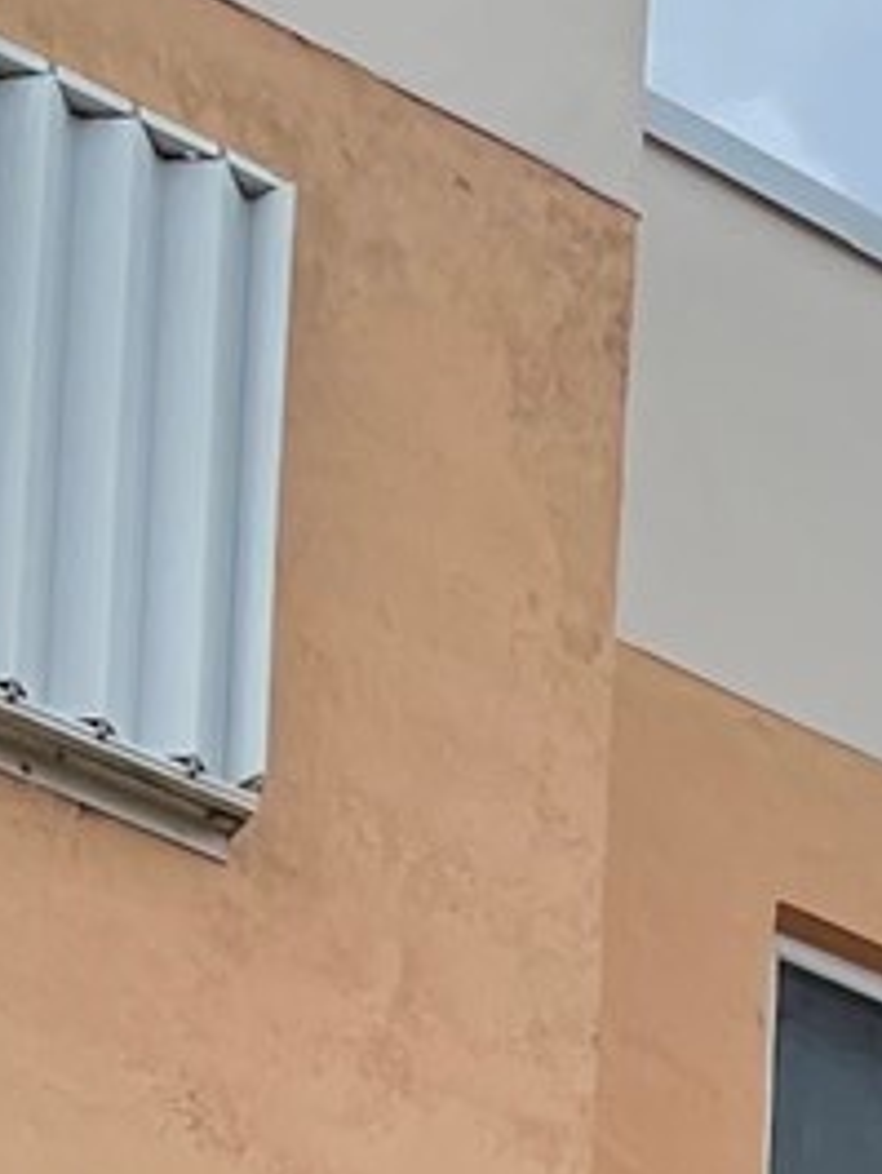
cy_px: 3216
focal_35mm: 157
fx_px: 5329
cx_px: 2460
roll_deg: -1.4
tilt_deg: +8.6
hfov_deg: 8.3
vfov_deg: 10.1
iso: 32
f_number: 1.6
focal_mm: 4.2
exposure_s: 1/1855
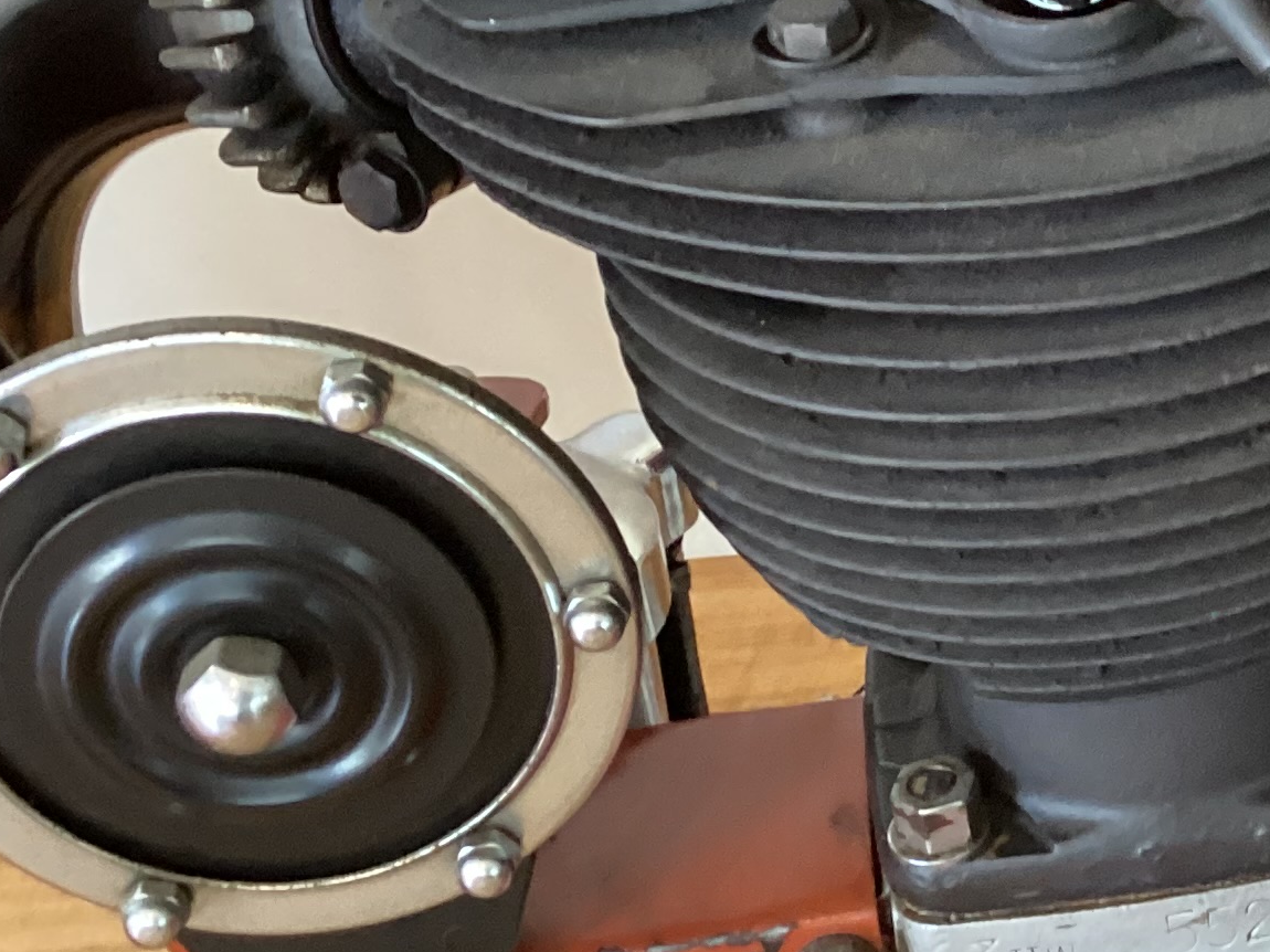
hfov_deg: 21.0
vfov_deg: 16.7
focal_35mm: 88
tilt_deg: -31.4
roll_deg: -0.4
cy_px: 331
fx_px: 3228
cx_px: 1457
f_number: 2.4
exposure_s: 1/30
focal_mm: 3.3
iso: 400
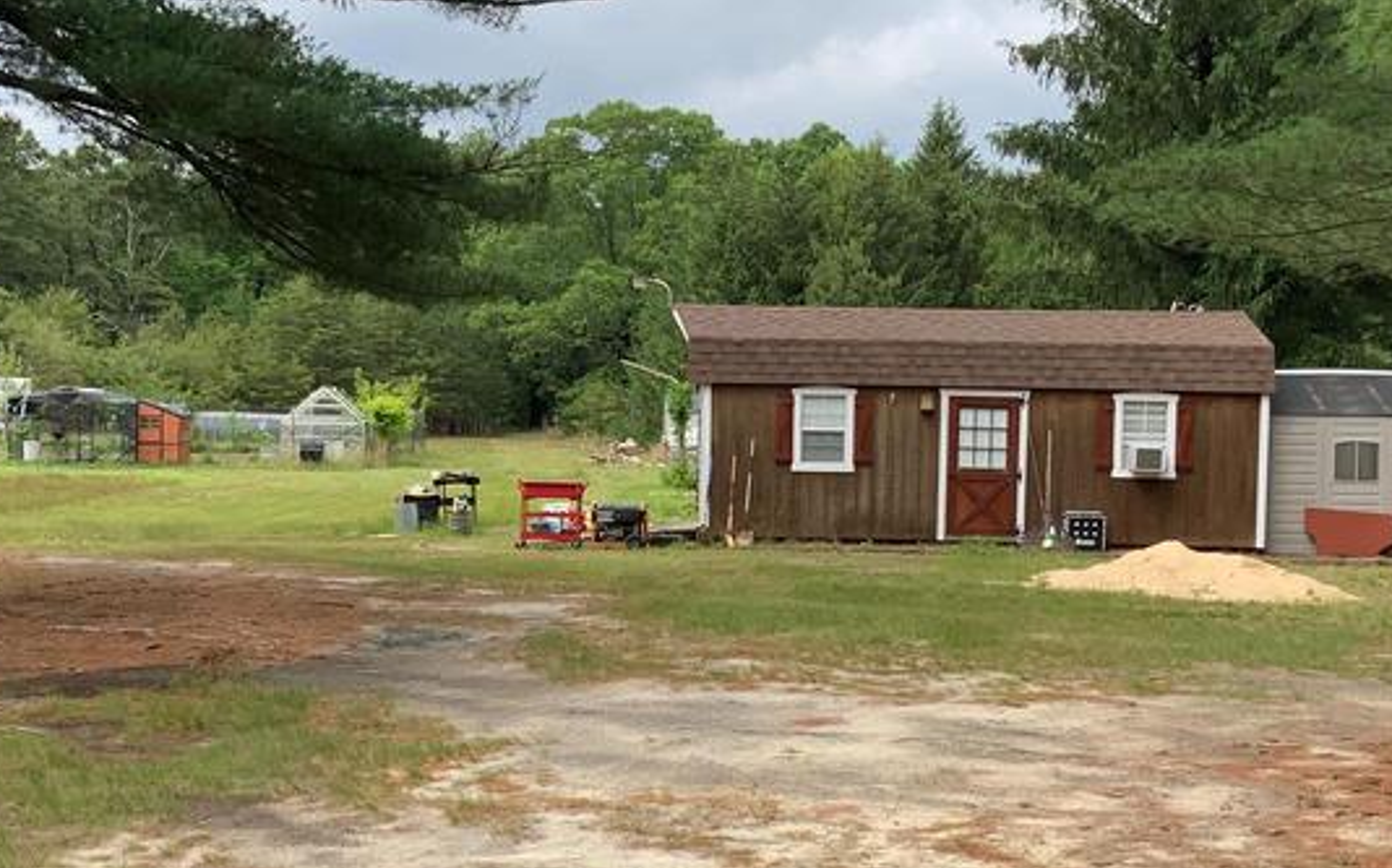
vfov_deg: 21.9
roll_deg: -0.8
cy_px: 493
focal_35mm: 59
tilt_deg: -1.0
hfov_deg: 34.6
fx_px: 2237
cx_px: 670
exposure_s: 1/1168
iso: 16
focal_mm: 3
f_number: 1.8
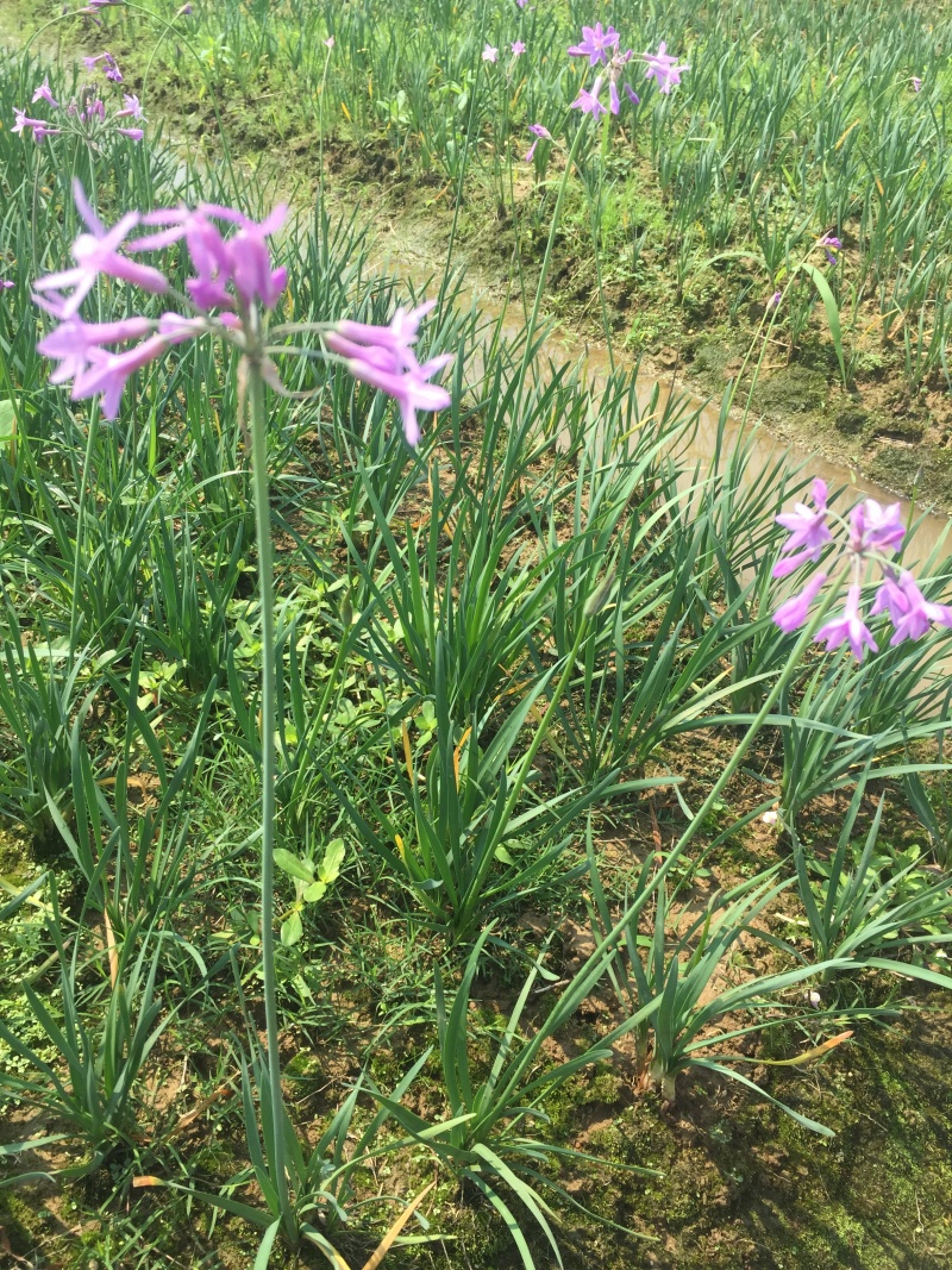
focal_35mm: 29
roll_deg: -0.4
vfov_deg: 61.7
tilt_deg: -37.3
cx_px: 476
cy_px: 635
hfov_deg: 48.2
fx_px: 1064
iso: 32
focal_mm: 4.15
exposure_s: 1/898
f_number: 2.2
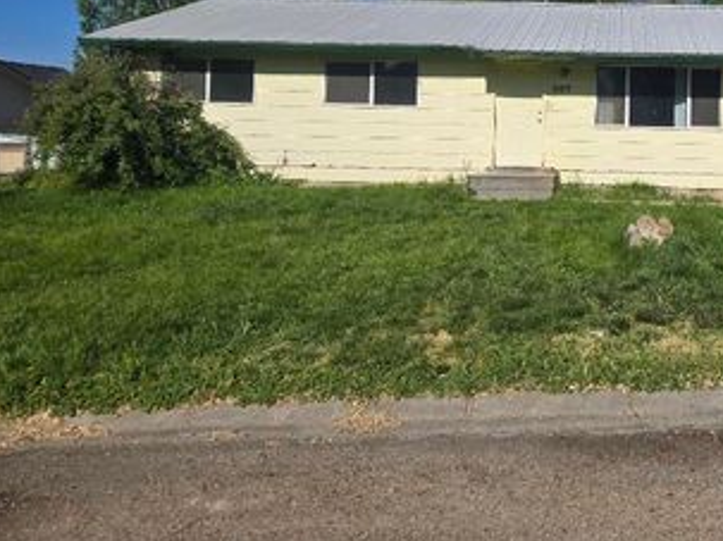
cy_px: 101
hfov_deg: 46.3
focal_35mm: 38
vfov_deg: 36.3
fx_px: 793
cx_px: 585
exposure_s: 1/3618
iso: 25
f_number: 1.8
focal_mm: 5.4
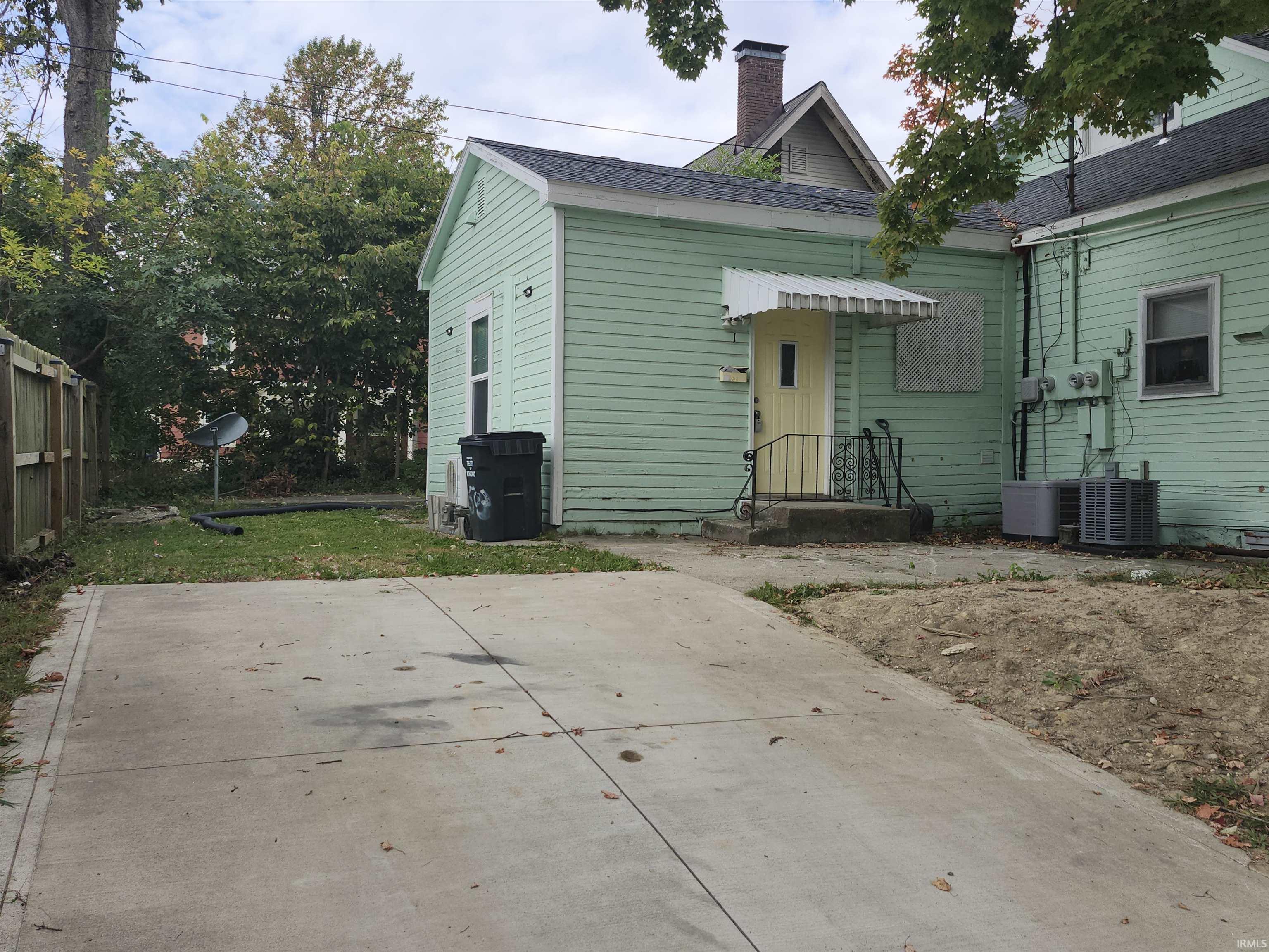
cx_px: 634
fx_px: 843
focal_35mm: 23
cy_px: 476
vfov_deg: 58.9
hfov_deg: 73.9
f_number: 1.8
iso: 25
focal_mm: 5.54
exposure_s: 1/942
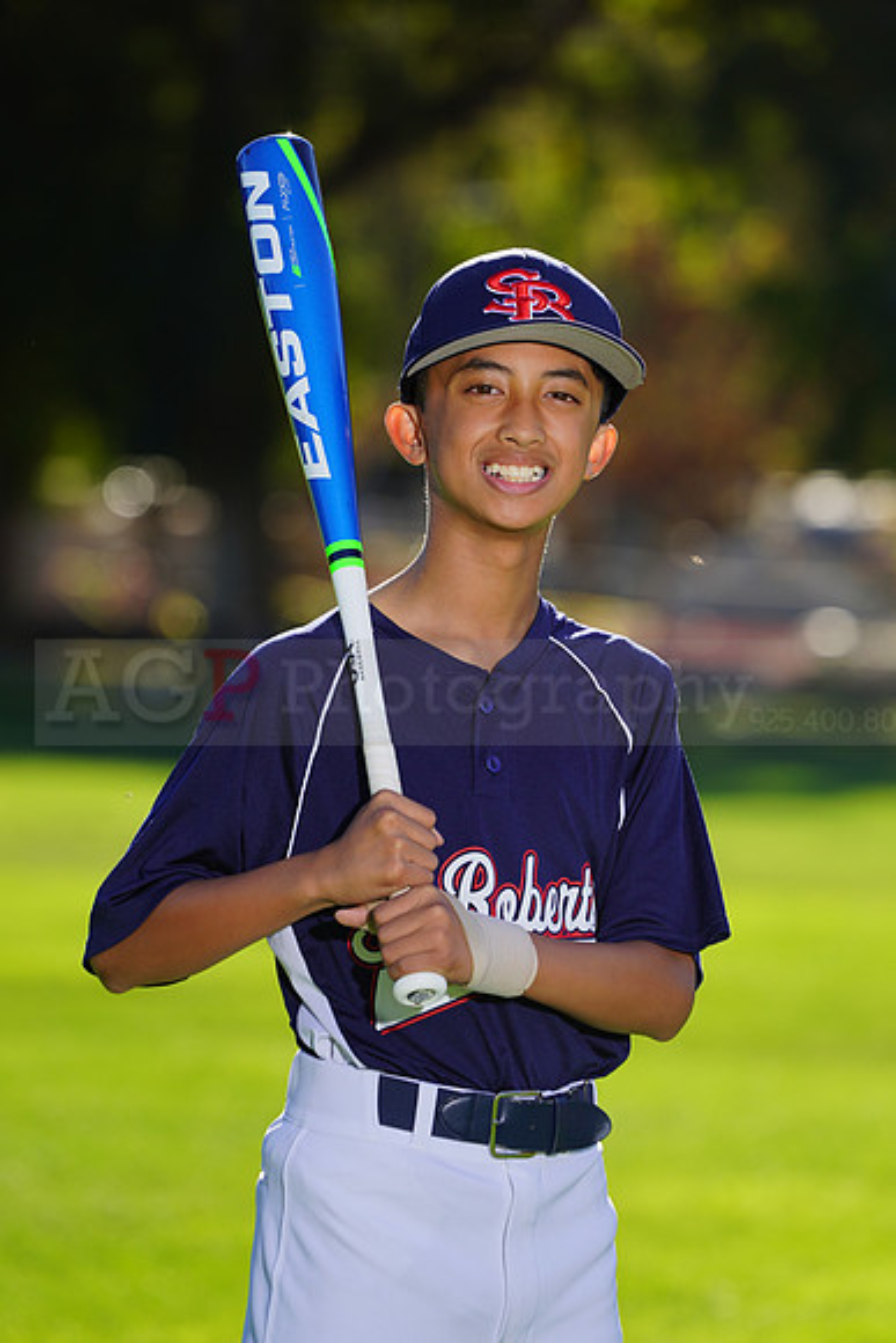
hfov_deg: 4.1
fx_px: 12536
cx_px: 448
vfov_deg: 6.1
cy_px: 672
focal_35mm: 336
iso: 100
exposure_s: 1/250
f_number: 8
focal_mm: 336
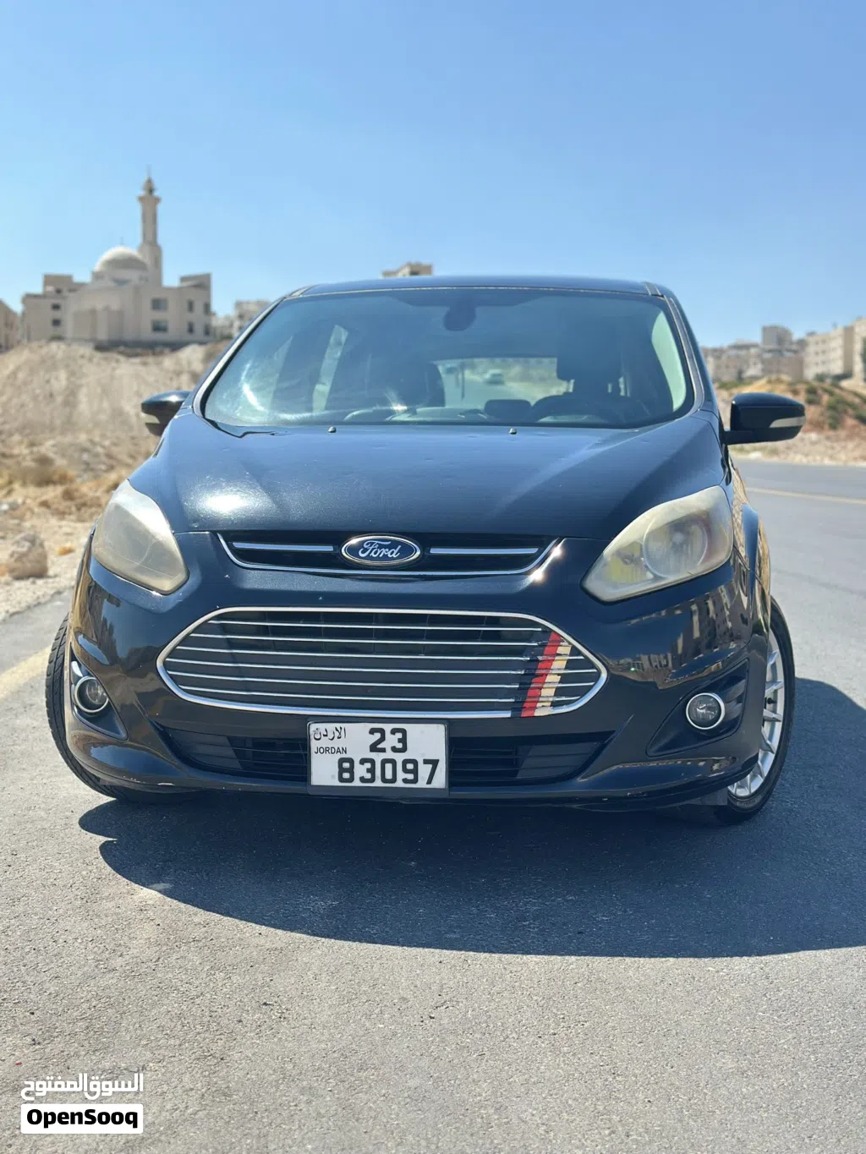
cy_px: 577
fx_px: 1601
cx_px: 433
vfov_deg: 39.7
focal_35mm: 48
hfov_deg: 30.3
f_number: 1.78
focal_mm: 6.86
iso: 80
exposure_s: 1/1848
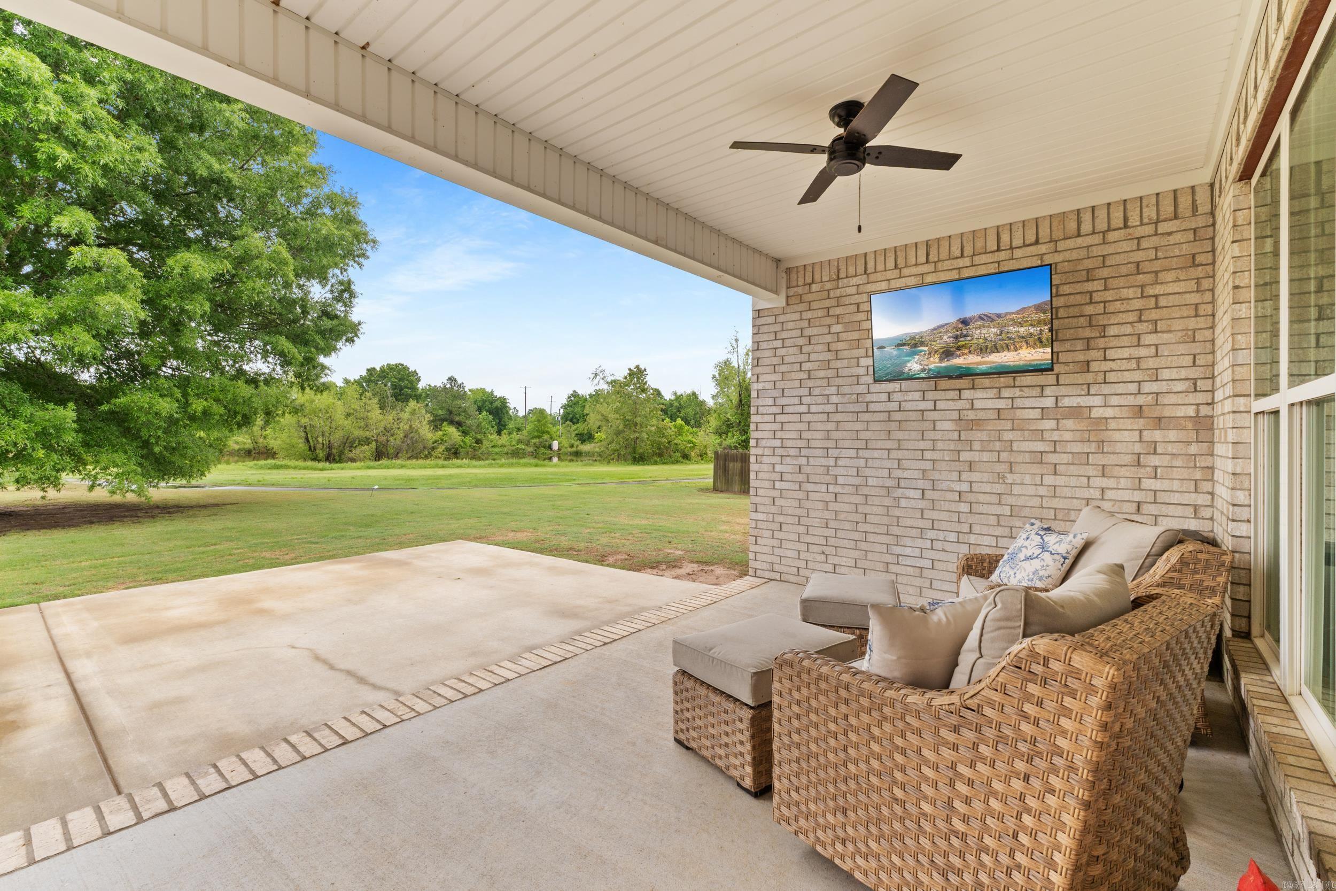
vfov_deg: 77.3
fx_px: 557
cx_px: 668
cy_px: 446
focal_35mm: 15
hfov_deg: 100.4
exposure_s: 1/30
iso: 200
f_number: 9
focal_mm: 10
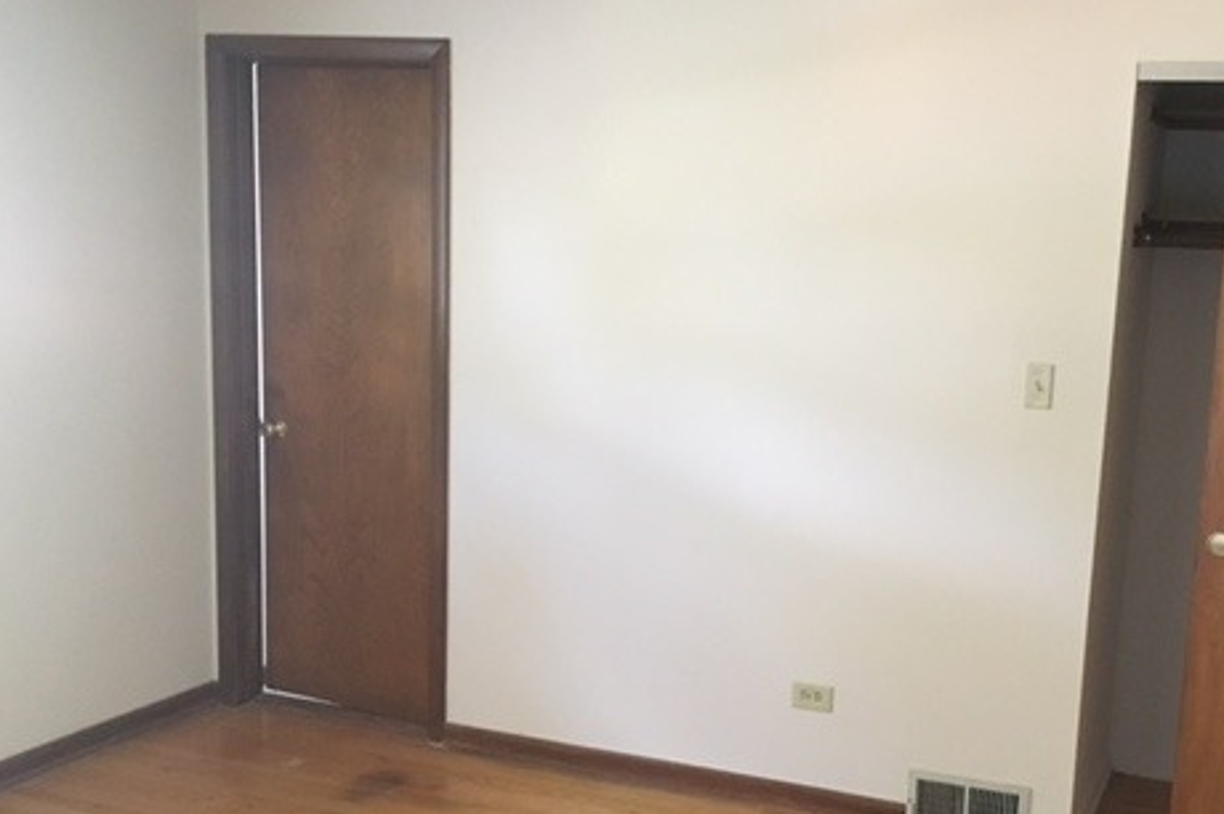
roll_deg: -3.6
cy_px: 497
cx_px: 838
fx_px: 1427
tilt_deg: -10.2
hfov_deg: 45.6
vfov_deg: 31.7
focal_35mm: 42
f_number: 2.2
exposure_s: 1/15
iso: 200
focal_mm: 4.15
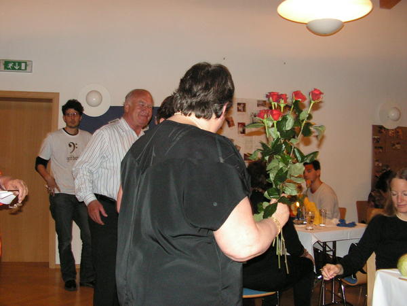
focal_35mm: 36
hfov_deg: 51.4
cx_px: 204
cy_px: 153
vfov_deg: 39.7
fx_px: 423
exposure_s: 1/40
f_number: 3.2
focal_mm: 6
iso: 160
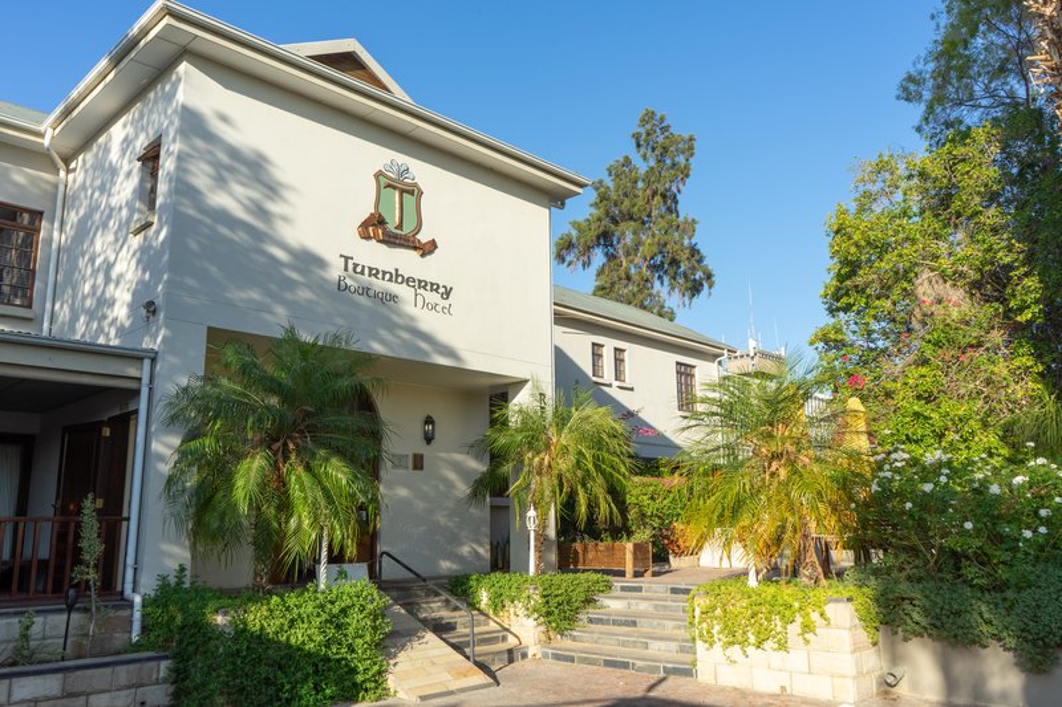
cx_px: 531
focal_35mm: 28
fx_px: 826
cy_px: 354
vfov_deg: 46.4
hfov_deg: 65.5
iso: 100
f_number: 11
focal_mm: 28
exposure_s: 1/125
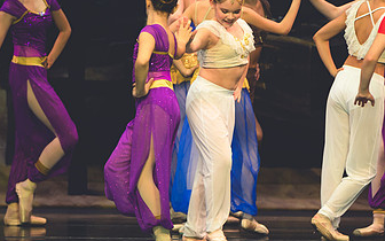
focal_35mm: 528
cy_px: 54
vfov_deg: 2.5
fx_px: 5540
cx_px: 184
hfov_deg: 4.0
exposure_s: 1/500
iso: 900
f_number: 2.8
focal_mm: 200
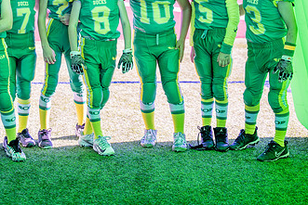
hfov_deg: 19.3
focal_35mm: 105
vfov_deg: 12.9
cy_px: 21
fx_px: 899
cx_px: 84
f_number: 2.8
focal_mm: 53.7
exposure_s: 1/640
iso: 250
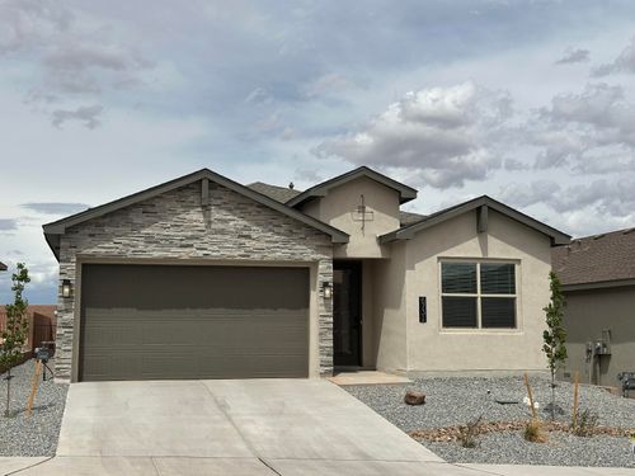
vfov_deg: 30.3
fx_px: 881
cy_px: 238
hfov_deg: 39.7
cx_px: 318
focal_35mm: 48
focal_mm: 6.86
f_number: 1.78
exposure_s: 1/9804
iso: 64
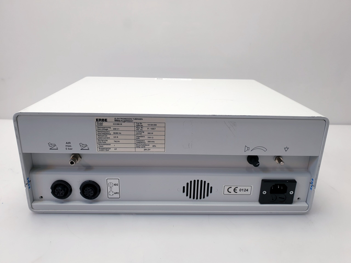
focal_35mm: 26
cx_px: 176
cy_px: 132
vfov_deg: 53.1
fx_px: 264
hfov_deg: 67.3
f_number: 2.4
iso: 64
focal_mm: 4.3
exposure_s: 1/50
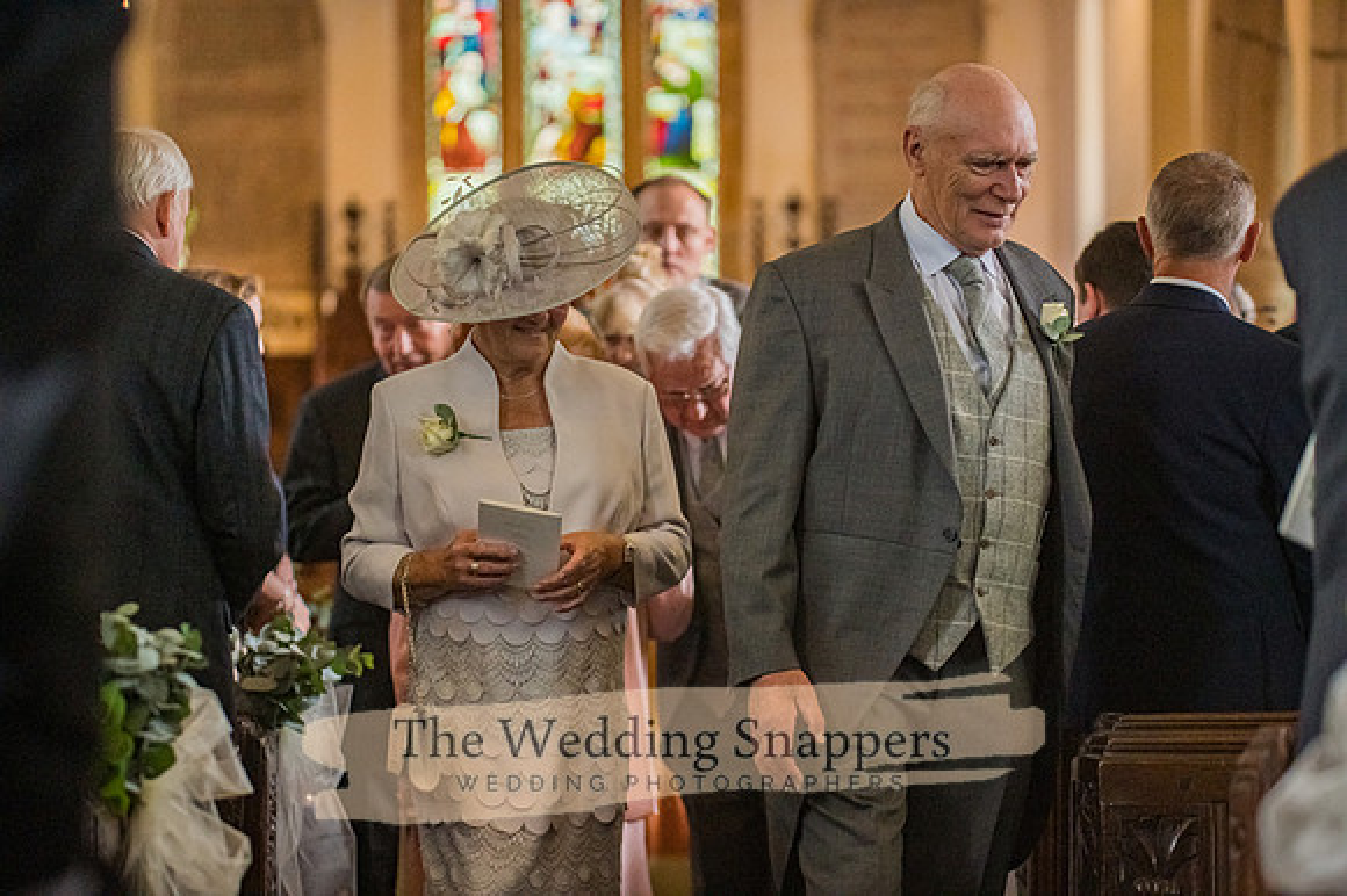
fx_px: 4487
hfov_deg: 17.1
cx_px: 674
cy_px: 448
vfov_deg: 11.4
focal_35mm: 120
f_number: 2.8
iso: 5000
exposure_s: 1/400
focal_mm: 120
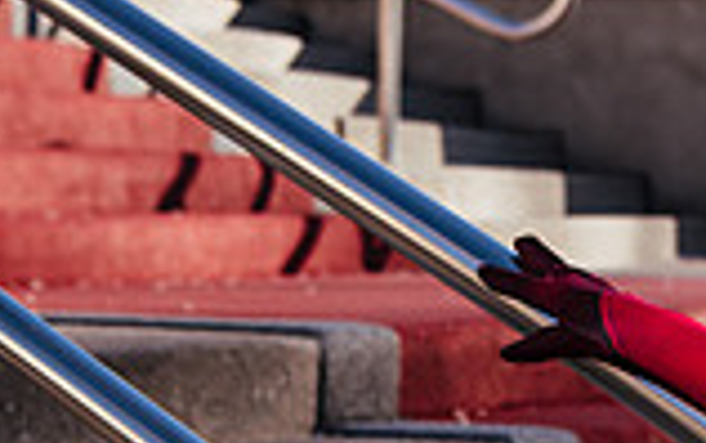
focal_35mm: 159
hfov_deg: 13.0
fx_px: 3061
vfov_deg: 8.3
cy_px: 311
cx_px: 724
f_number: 4
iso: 64
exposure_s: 1/125
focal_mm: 42
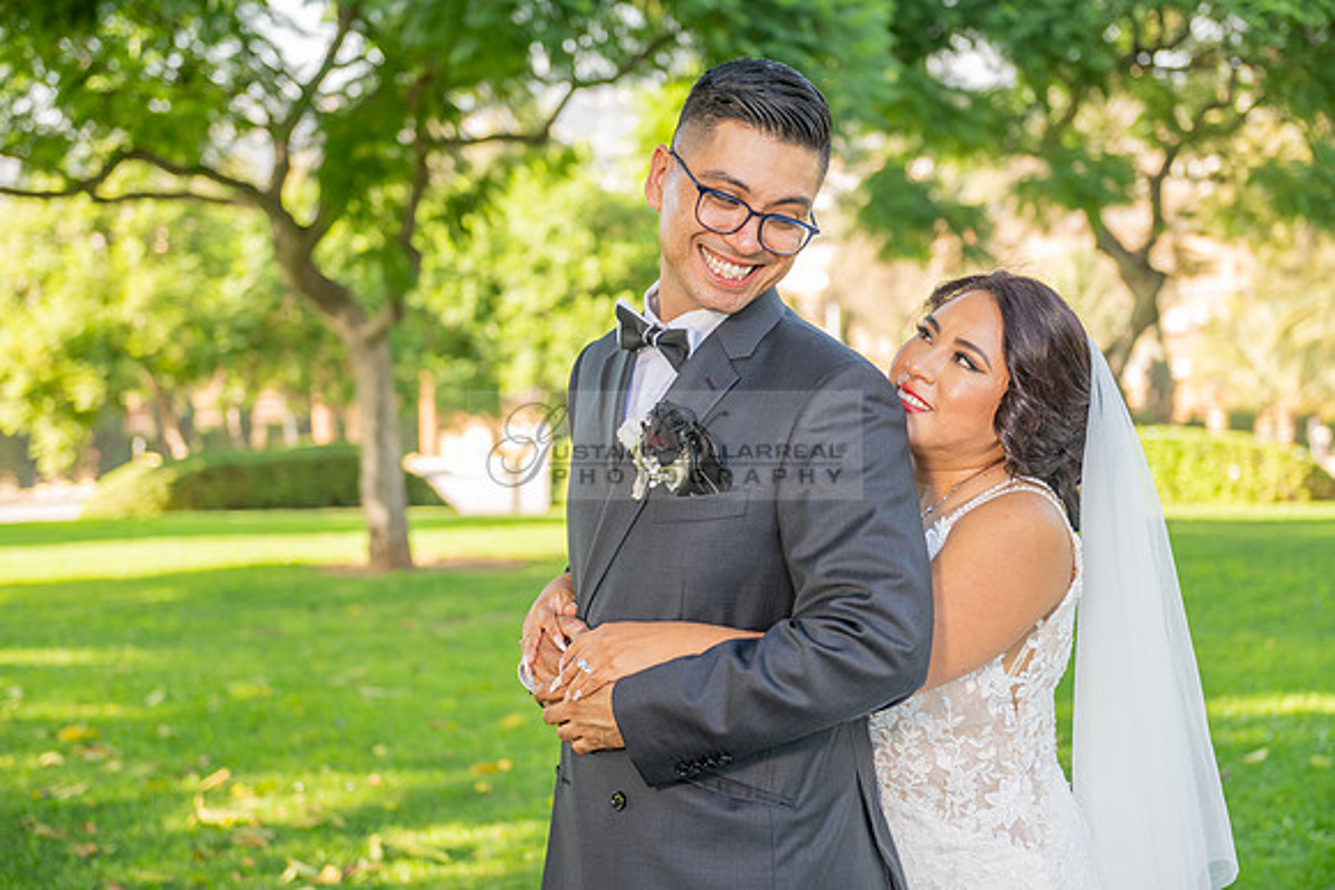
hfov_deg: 35.6
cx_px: 668
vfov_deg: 24.2
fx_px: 2077
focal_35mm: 56
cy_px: 445
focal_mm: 56
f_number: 3.5
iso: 200
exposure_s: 1/200
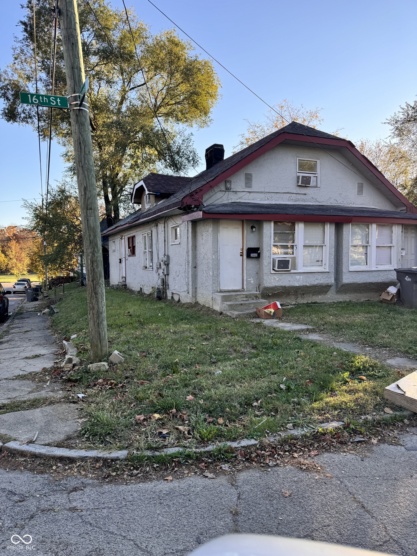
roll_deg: -0.4
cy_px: 278
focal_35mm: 24
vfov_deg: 71.6
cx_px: 208
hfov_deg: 56.8
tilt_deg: -2.8
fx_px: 385
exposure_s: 1/700
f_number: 1.78
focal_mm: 6.76
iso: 80
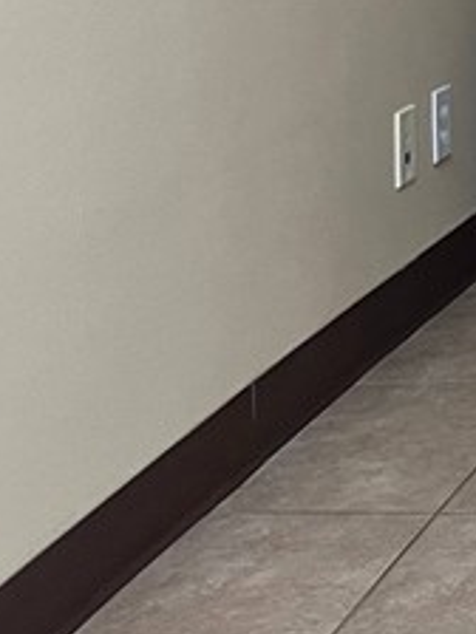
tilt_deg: -3.7
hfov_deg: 10.8
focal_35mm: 119
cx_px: 1088
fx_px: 2182
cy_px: -238
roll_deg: +1.1
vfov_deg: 15.6
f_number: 1.5
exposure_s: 1/60
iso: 125
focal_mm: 5.7
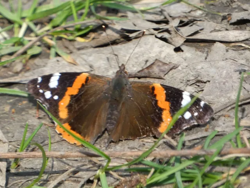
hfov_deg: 2.3
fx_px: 6175
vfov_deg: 1.7
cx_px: 125
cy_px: 94
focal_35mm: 855
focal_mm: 153.1
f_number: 5.6
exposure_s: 1/125
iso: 200
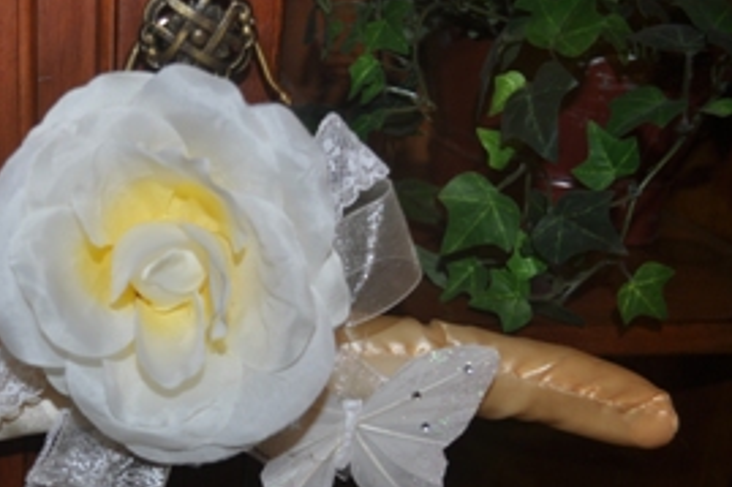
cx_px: 171
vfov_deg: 24.4
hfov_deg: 35.4
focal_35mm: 55
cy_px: 346
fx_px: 1118
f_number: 3.8
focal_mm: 22
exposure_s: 1/60
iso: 200
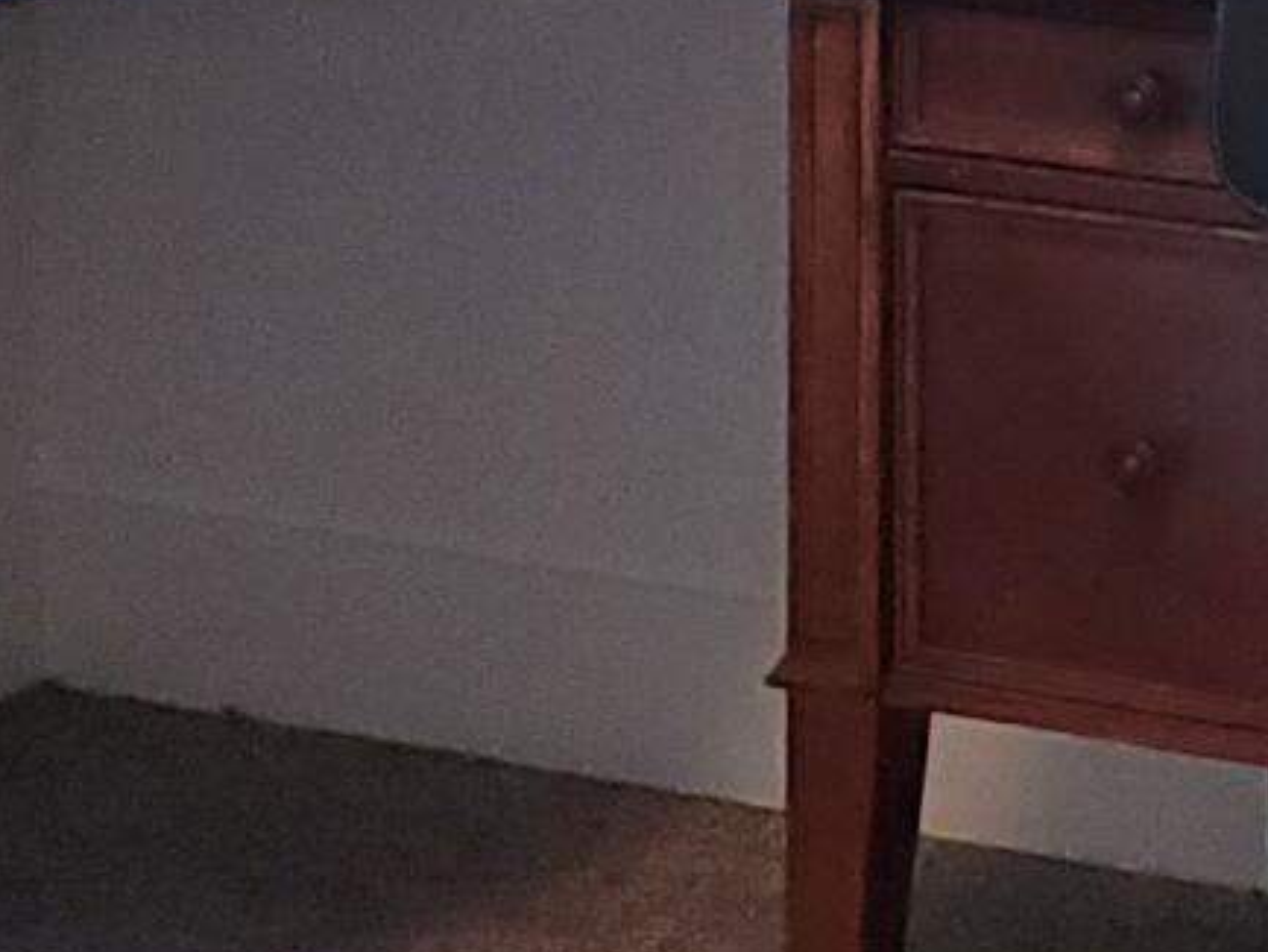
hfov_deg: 10.8
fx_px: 6595
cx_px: 1593
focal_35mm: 180
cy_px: -164
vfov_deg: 8.2
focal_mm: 4.3
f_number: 2.4
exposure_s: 1/120
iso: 400
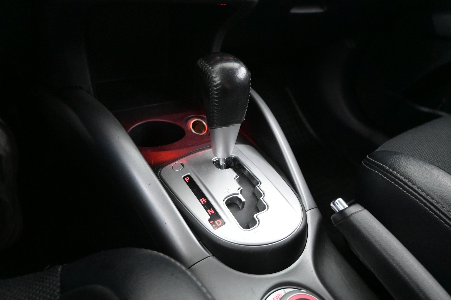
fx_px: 329
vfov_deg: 49.1
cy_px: 150
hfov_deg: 68.9
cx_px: 226
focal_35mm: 26
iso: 5600
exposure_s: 1/30
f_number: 3.5
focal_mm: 17.5
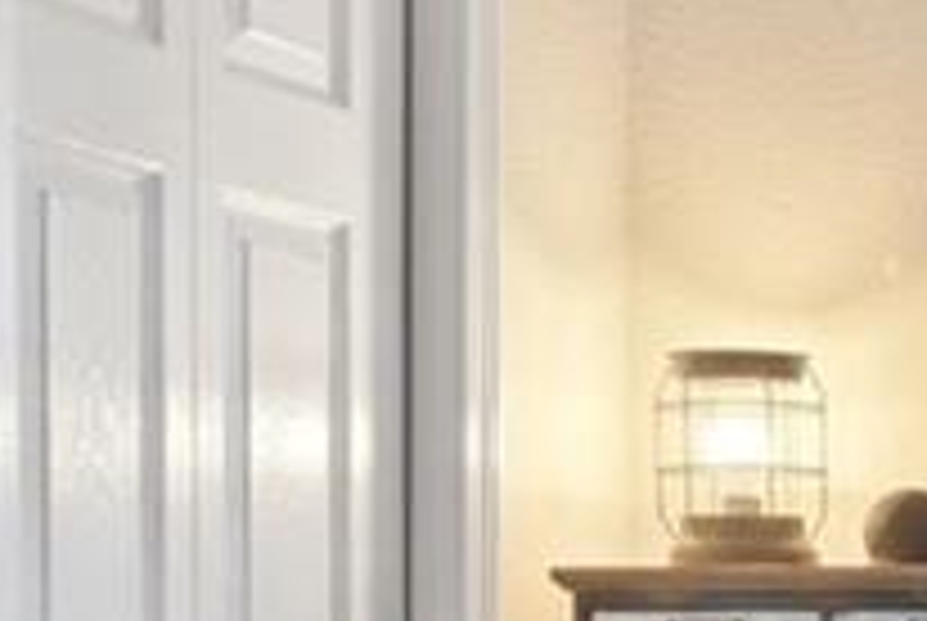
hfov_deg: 13.4
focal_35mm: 124
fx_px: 3198
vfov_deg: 10.9
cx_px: 2016
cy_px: 778
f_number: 5.6
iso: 100
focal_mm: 16
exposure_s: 1/6
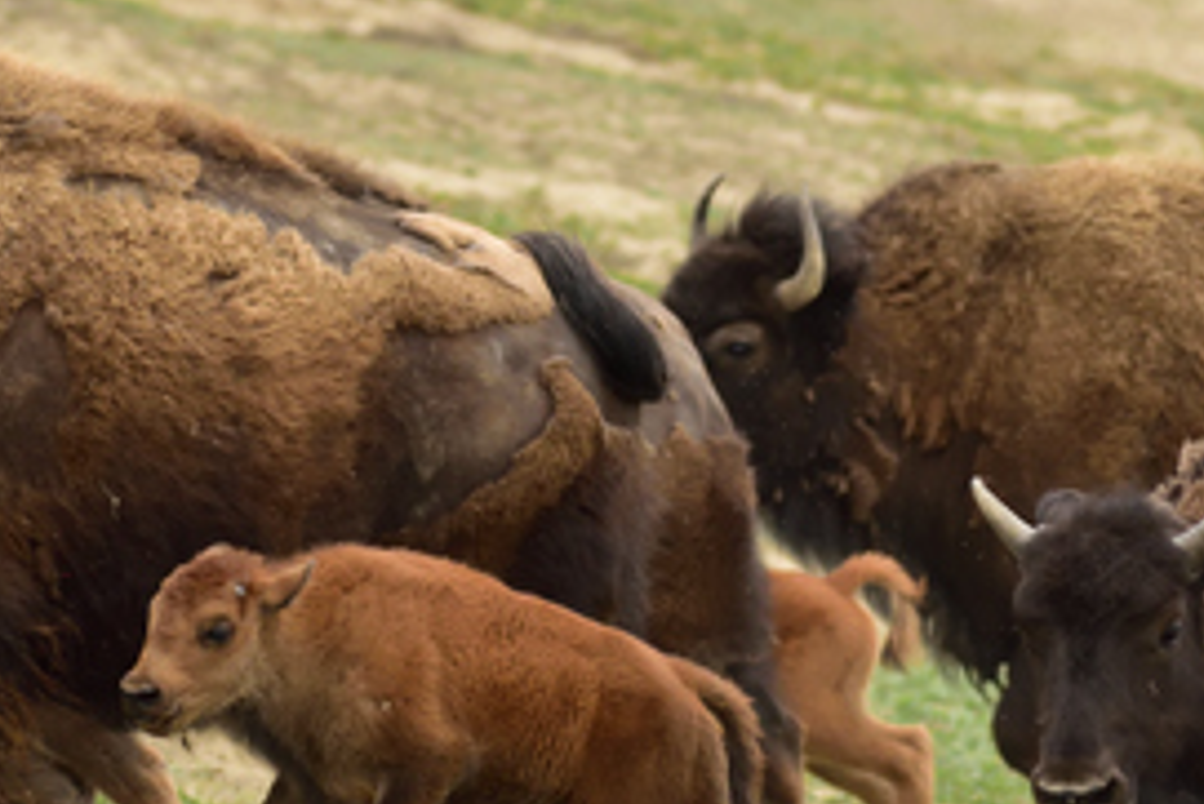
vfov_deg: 2.5
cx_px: 489
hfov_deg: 3.7
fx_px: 18671
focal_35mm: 558
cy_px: 393
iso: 720
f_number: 5.3
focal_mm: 180
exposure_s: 1/1600
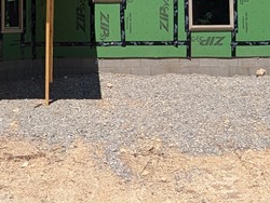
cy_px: -5
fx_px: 383
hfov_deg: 38.5
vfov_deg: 27.8
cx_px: 92
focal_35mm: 49
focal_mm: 2.02
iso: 53
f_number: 1.7
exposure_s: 1/2924
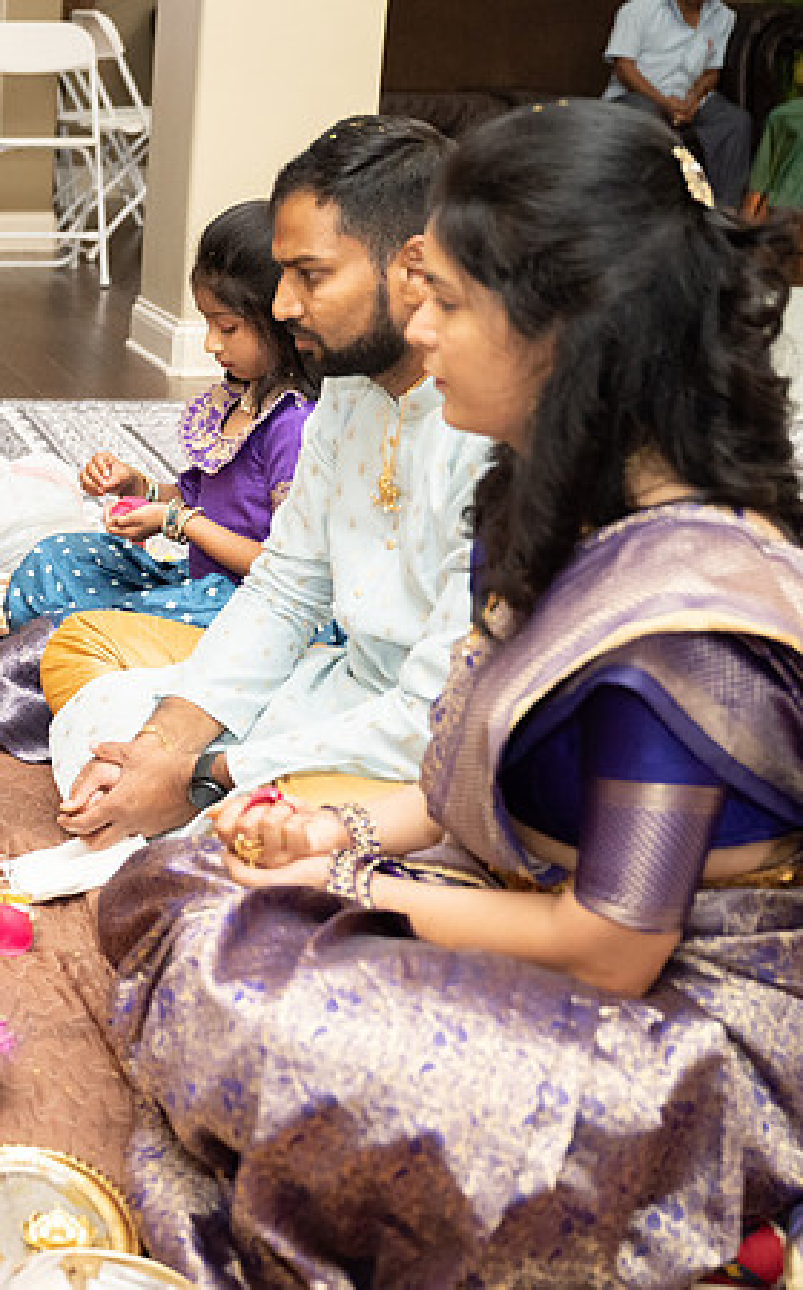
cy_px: 534
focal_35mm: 63
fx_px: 2207
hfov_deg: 18.6
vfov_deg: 32.5
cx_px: -334
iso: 1000
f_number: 3.2
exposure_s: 1/160
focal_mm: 35
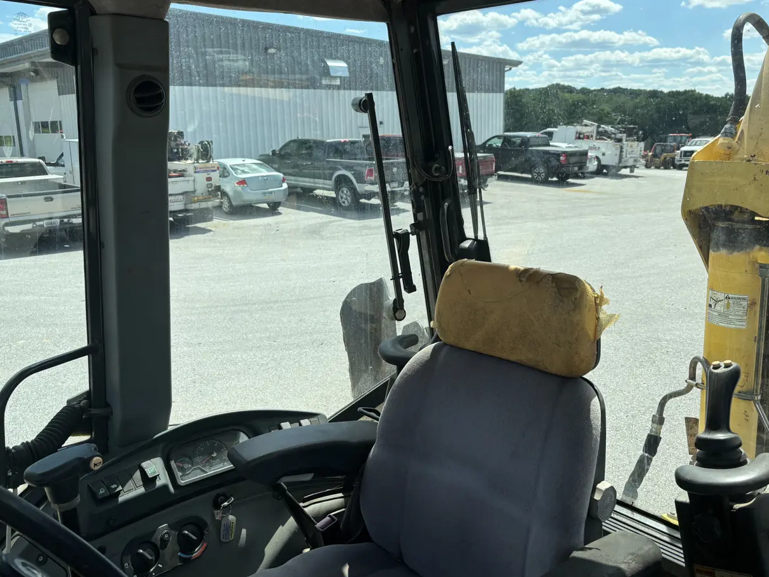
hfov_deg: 58.3
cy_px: 252
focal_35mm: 31
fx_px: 689
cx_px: 401
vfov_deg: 45.3
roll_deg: +1.7
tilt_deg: -9.3
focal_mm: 5.96
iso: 50
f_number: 1.6
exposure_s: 1/2288
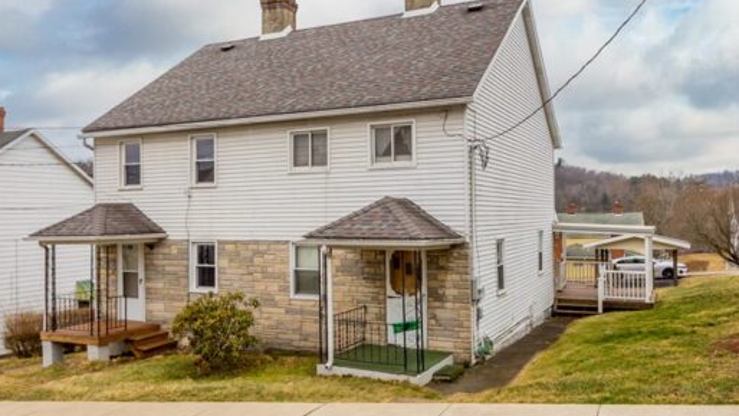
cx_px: 348
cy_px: 188
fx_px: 623
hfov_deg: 61.3
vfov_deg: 36.8
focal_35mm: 32
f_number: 6.3
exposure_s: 1/320
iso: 100
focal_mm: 13
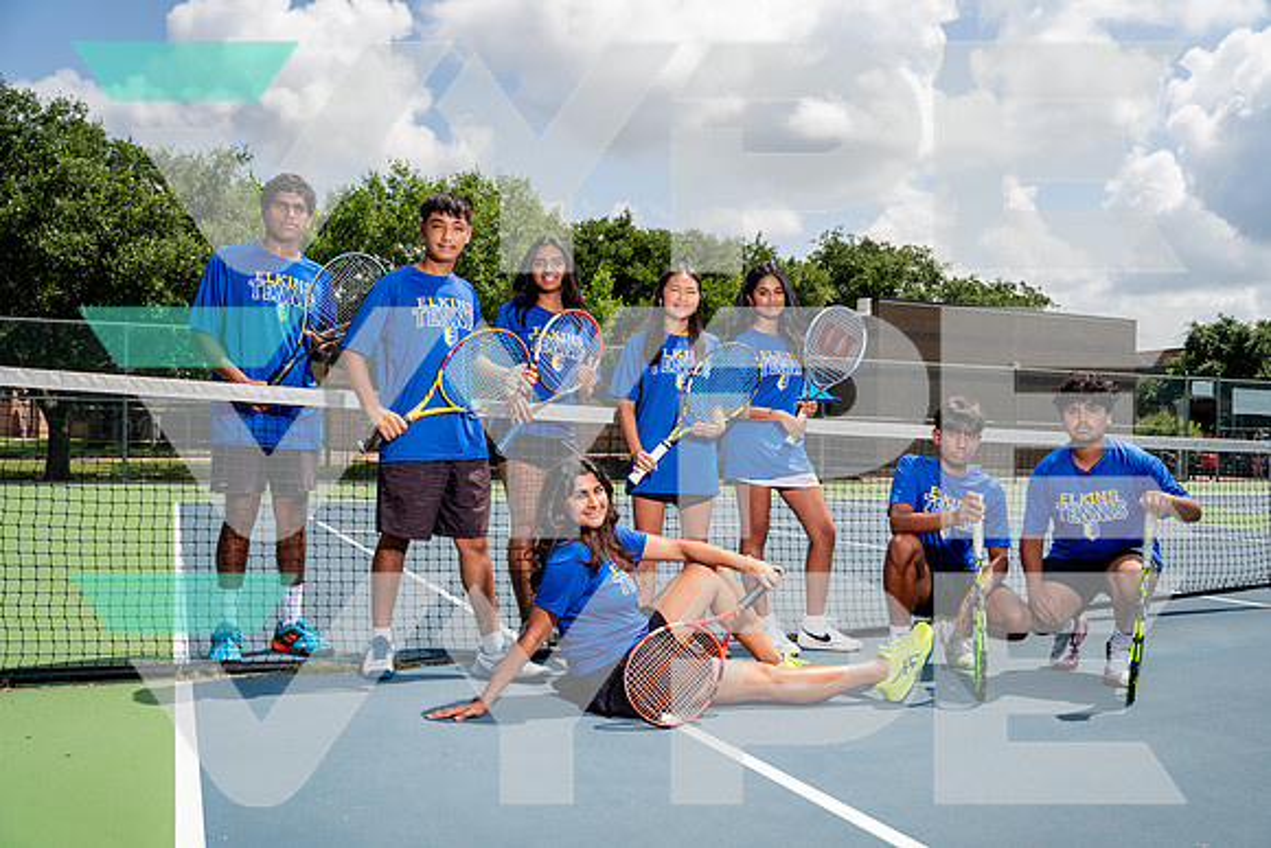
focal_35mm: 31
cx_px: 642
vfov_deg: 42.9
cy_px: 432
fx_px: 1079
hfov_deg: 61.0
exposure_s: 1/1600
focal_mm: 30
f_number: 4
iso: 100
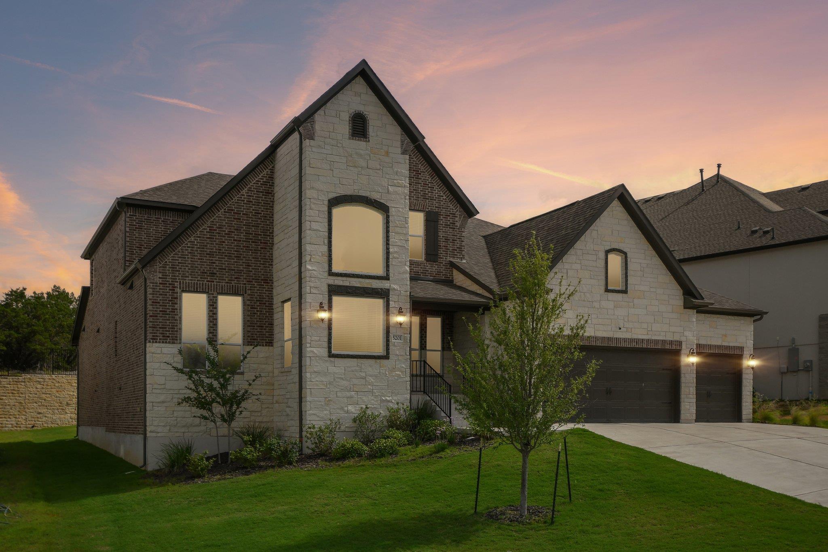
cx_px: 414
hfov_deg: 53.1
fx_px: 828
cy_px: 276
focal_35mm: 36
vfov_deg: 36.9
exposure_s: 1/2500
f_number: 8
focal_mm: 24
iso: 400
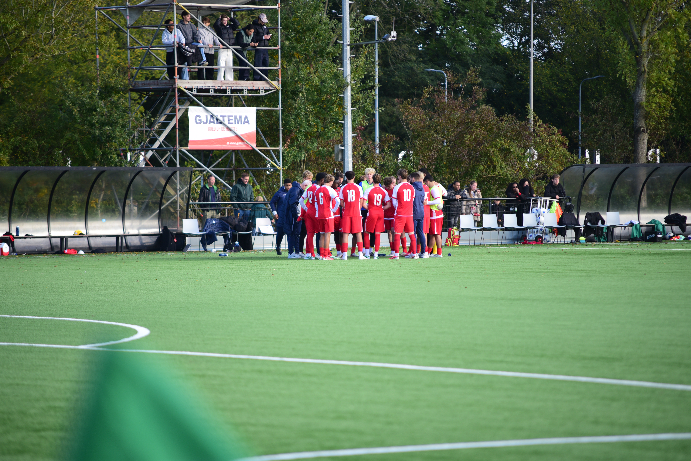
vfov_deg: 6.9
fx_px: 3840
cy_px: 230
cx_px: 346
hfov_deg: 10.3
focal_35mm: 200
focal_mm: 200
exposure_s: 1/640
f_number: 2.8
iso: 200
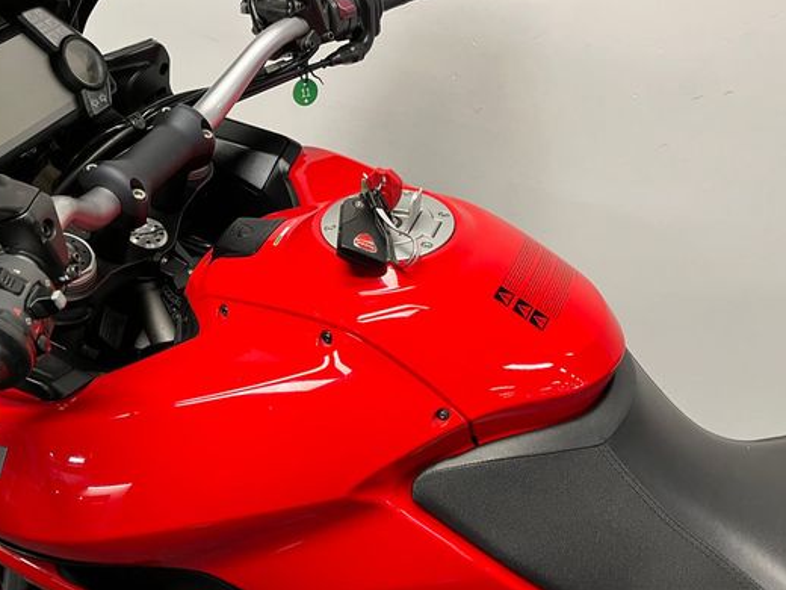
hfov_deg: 56.8
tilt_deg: -36.1
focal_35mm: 32
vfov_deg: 44.0
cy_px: 349
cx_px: 413
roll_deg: -2.0
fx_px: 727
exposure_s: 1/50
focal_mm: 5.1
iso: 125
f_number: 1.6
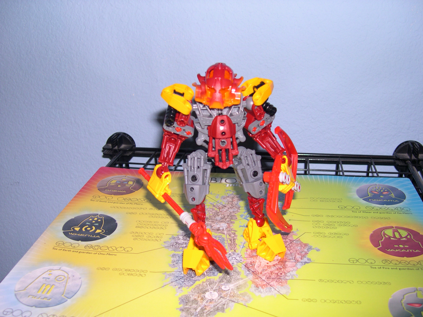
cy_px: 158
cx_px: 212
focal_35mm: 38
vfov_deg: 37.7
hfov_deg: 49.0
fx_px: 464
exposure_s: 1/60
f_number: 2.8
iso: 100
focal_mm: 8
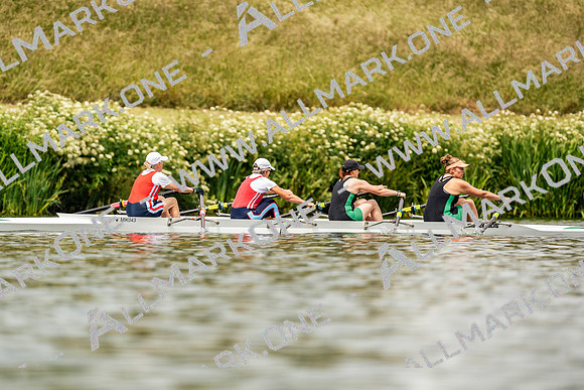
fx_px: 9735
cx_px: 292
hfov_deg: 3.4
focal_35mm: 600
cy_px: 195
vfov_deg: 2.3
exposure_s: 1/2000
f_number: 6.3
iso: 200
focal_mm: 600
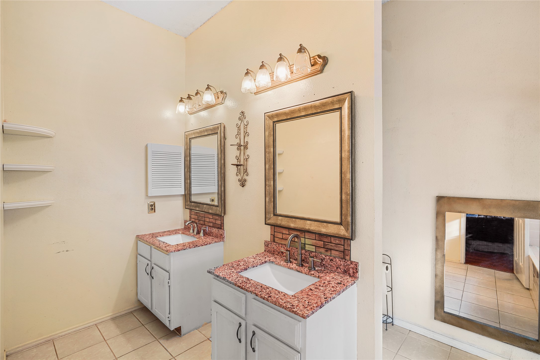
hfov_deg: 96.7
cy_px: 180
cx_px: 270
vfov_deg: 73.7
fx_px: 240
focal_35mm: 16
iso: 100
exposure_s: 1/8
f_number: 8
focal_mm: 16
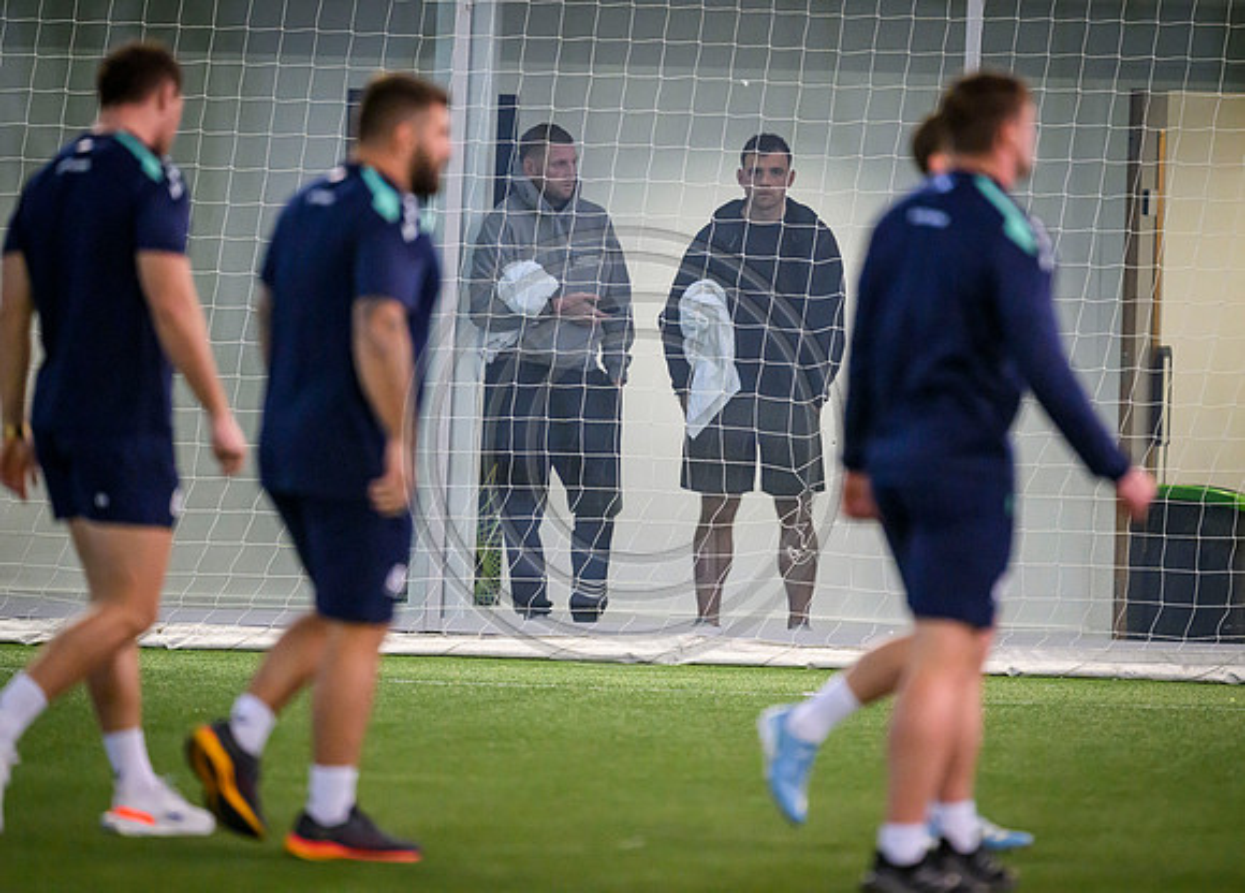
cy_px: 413
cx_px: 720
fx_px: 22404
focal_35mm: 633
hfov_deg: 3.2
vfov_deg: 2.3
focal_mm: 560
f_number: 4
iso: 10000
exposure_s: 1/800
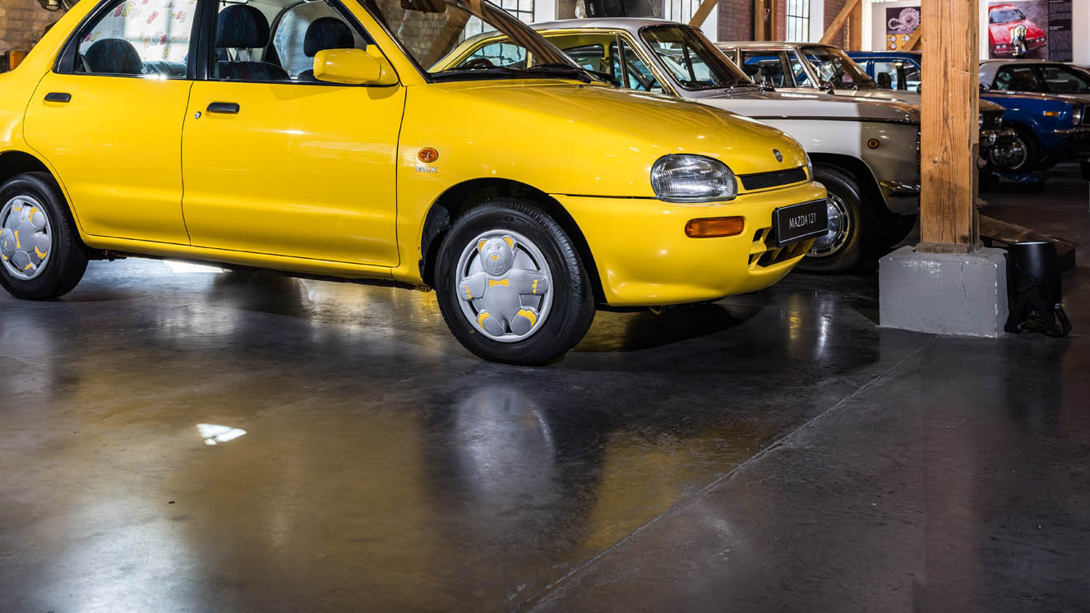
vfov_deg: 26.2
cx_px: 423
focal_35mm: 45
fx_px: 1294
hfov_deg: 45.4
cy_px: 117
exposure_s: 1/15
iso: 100
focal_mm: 29.5
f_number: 5
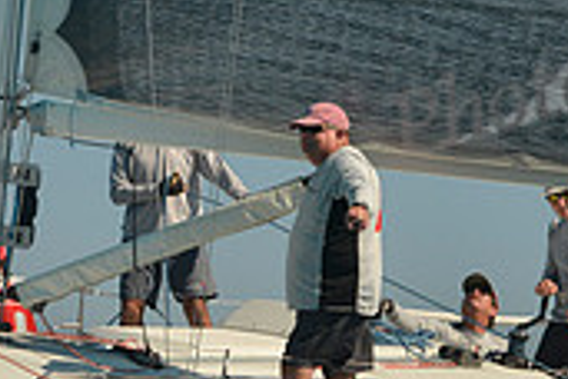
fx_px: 4275
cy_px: 291
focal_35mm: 271
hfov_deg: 7.6
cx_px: 223
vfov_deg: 5.1
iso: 400
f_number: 8
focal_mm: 80
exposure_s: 1/1250
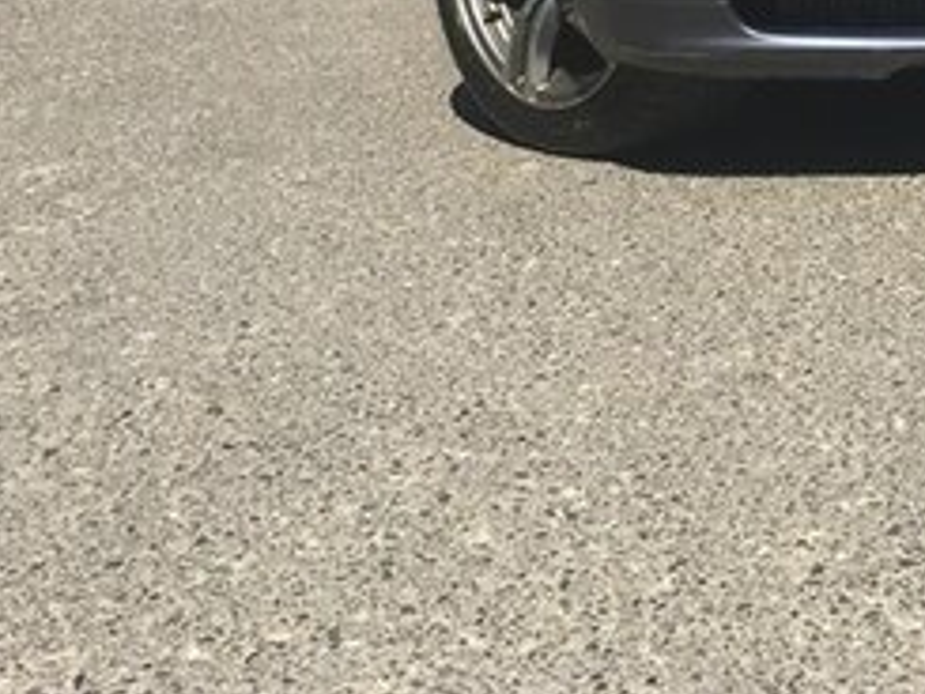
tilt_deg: -5.0
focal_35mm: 78
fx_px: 2085
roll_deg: +2.3
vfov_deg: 17.8
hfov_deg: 23.8
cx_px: 959
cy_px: -175
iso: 25
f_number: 2.2
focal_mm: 4.15
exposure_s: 1/1241
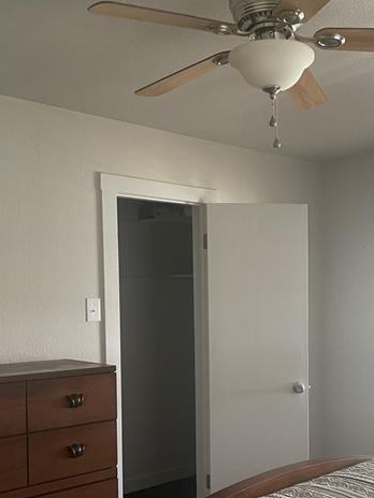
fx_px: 619
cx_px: 274
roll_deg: +1.5
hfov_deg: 33.0
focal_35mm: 43
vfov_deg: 43.4
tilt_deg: +0.9
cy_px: 318
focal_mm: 4.2
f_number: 1.6
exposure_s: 1/60
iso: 250
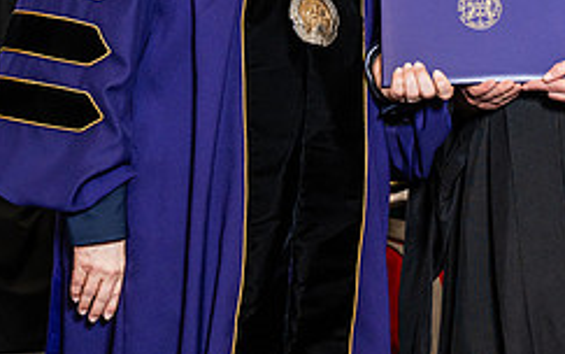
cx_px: 349
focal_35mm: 156
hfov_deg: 13.4
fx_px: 2403
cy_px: -36
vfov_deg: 8.3
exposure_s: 1/200
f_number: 4.5
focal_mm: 64
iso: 1250
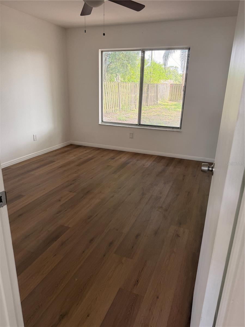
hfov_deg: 56.8
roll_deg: -1.7
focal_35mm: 24
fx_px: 226
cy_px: 164
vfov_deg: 71.6
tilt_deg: -17.9
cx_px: 122
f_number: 1.78
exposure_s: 1/121
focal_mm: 6.76
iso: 125
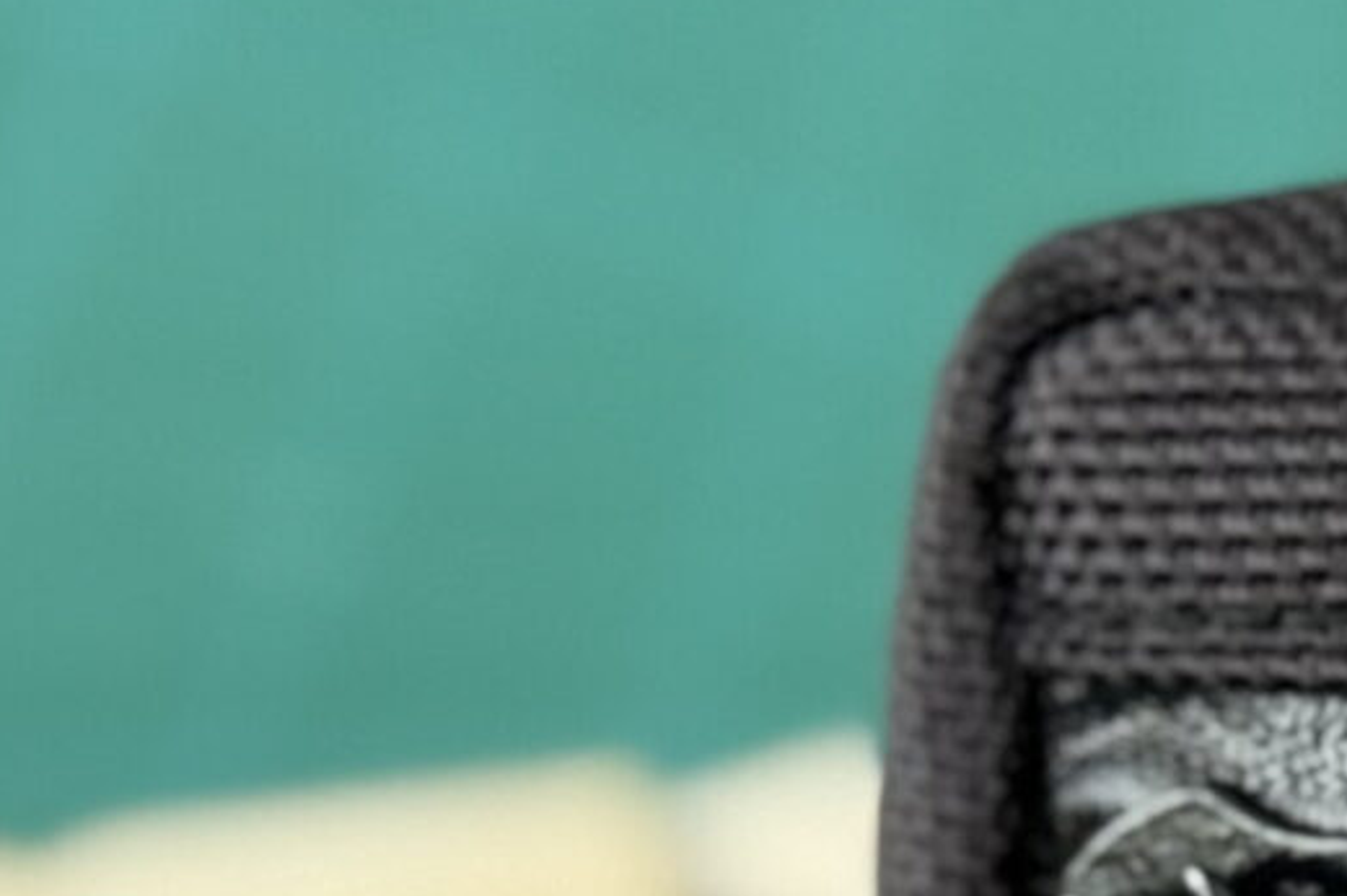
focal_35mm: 246
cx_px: 2251
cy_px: 1396
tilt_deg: -28.2
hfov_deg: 8.1
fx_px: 9198
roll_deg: +1.0
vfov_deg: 5.5
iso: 320
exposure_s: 1/40
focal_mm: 6.76
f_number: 1.78
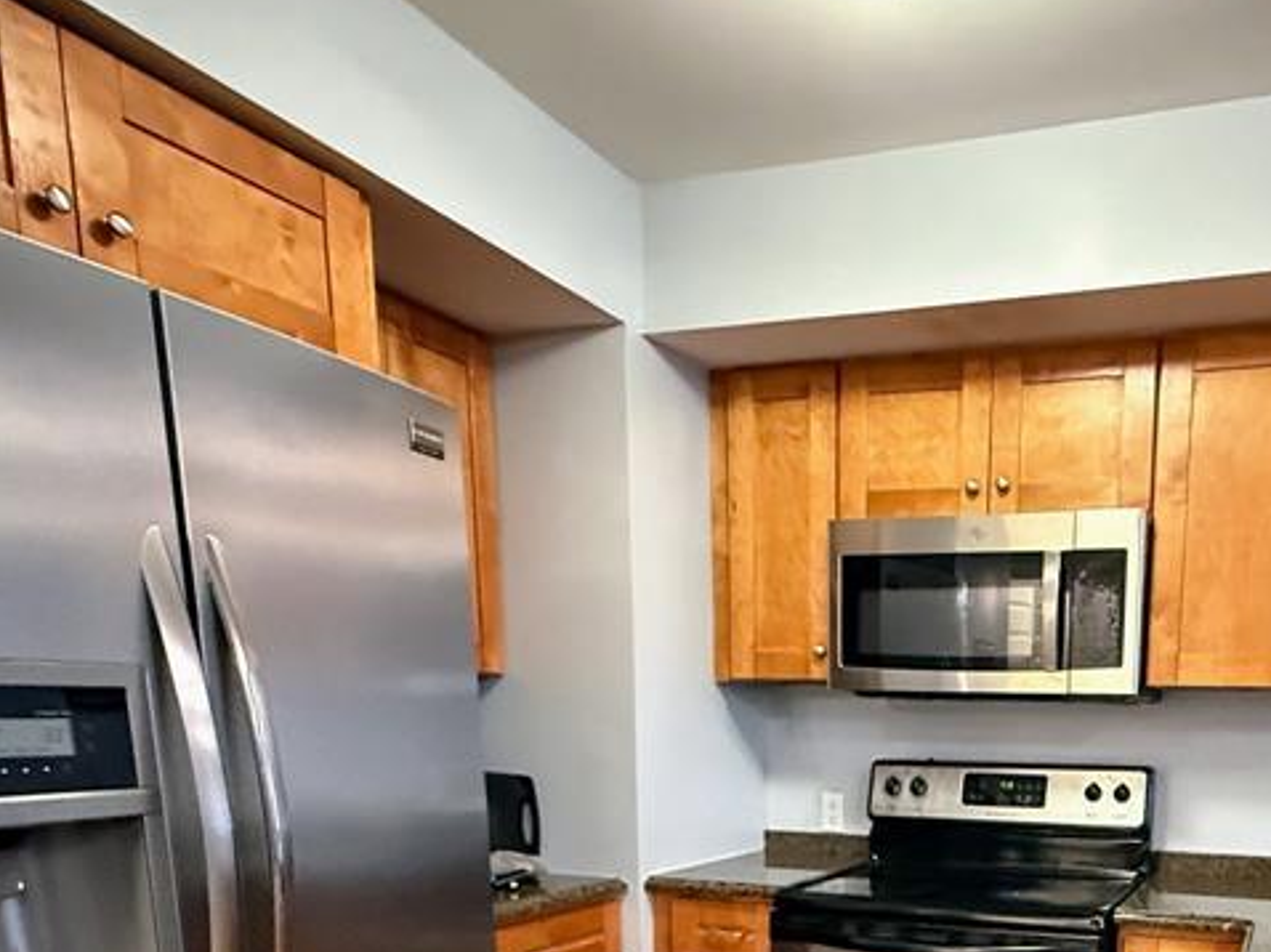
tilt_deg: -8.7
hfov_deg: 57.0
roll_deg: -1.5
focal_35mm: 30
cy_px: 901
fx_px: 1101
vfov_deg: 41.9
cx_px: 955
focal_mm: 2.22
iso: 1250
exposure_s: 1/40
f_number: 2.2
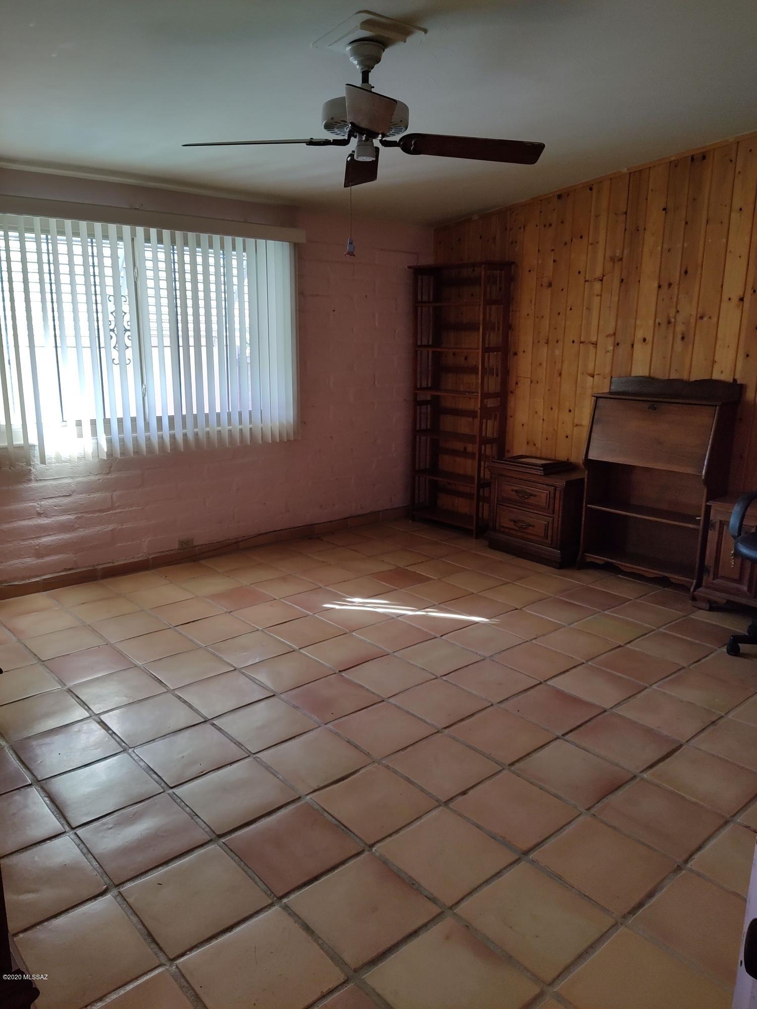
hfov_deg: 51.4
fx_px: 787
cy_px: 504
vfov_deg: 65.3
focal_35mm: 27
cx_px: 378
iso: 125
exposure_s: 1/60
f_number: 1.79
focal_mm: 4.71
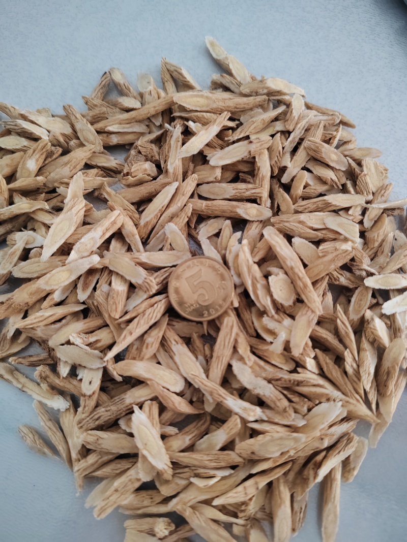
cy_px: 271
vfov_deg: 65.3
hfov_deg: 51.3
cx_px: 204
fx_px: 423
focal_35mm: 27
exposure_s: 1/50
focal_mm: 6.14
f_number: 1.8
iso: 5000
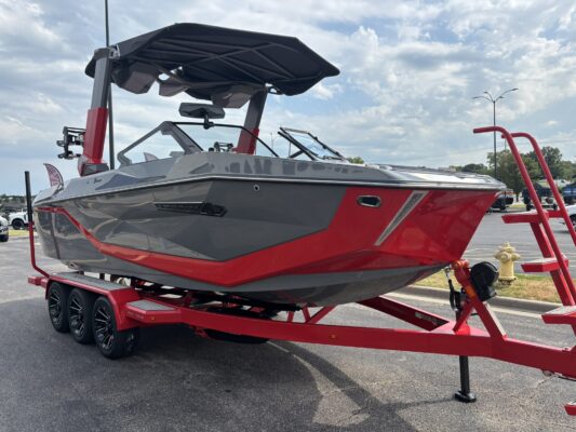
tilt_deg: -2.3
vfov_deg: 53.1
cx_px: 288
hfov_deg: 67.3
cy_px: 216
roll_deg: +2.0
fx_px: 433
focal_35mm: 26
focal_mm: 5.96
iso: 50
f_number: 1.6
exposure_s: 1/3021
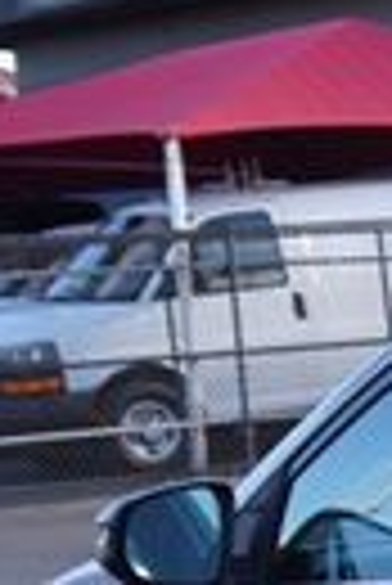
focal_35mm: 154
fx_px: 2516
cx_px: 1208
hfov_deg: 7.7
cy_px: 900
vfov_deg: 12.6
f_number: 5.6
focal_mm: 21
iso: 100
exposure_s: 1/80
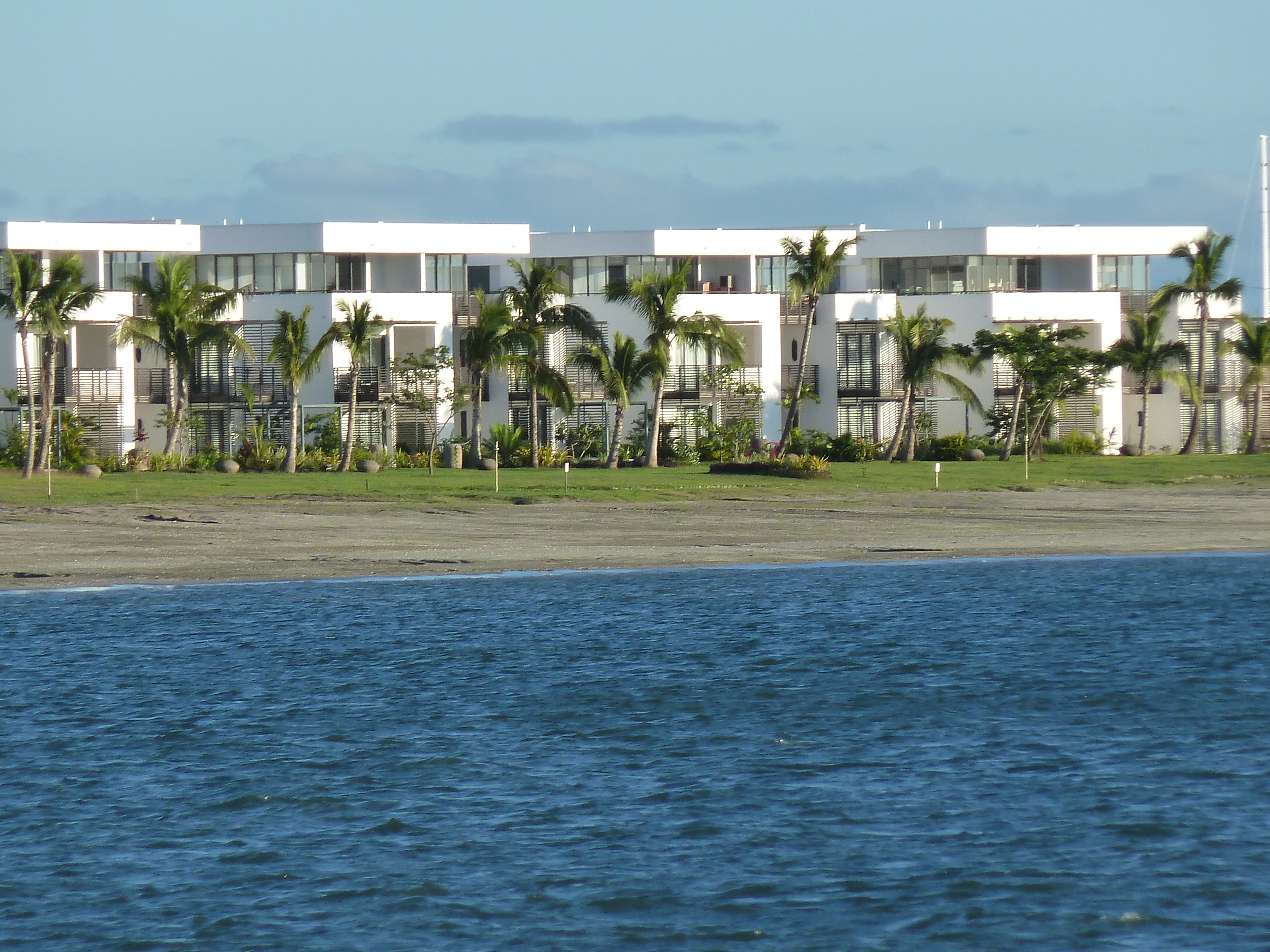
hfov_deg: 5.0
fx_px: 14639
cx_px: 635
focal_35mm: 399
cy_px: 476
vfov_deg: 3.7
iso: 125
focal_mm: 49.2
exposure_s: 1/250
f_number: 4.9
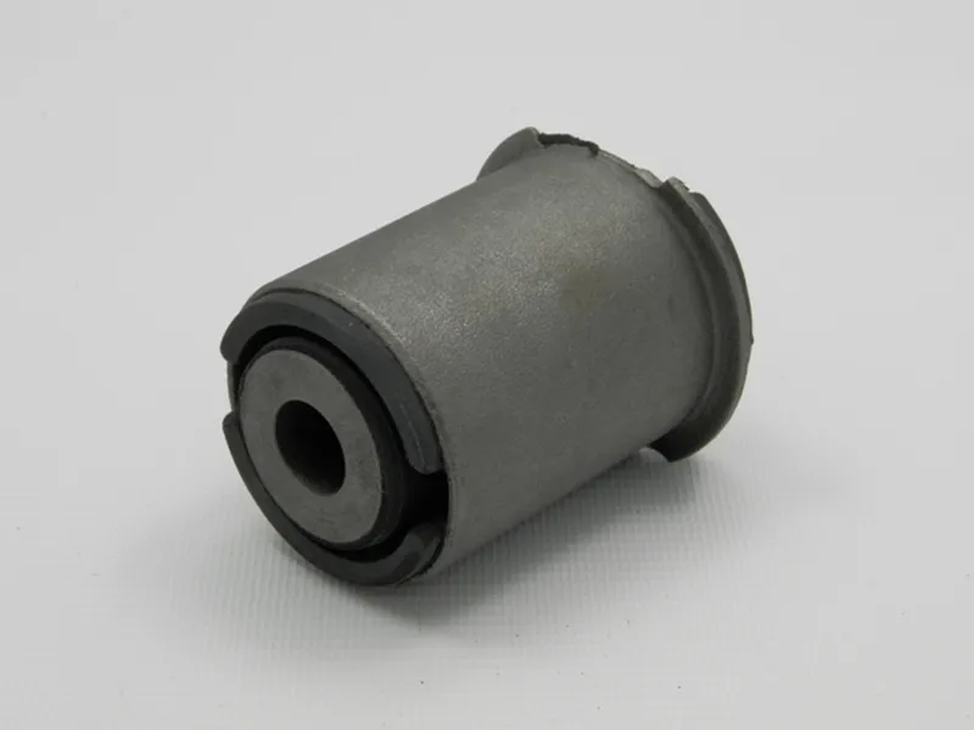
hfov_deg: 23.8
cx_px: 487
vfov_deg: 18.0
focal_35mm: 82
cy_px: 365
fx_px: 2307
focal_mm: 14.6
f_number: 4.2
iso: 200
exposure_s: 1/125
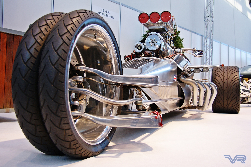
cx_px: 126
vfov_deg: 40.0
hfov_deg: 57.2
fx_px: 230
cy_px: 84
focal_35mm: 33
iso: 160
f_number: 3.5
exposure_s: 1/40
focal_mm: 22
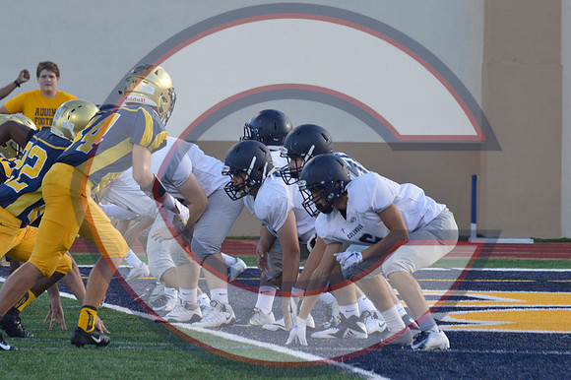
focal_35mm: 360
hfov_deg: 5.7
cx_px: 286
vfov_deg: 3.8
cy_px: 190
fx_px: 5707
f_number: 10
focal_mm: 240
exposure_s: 1/400
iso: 800
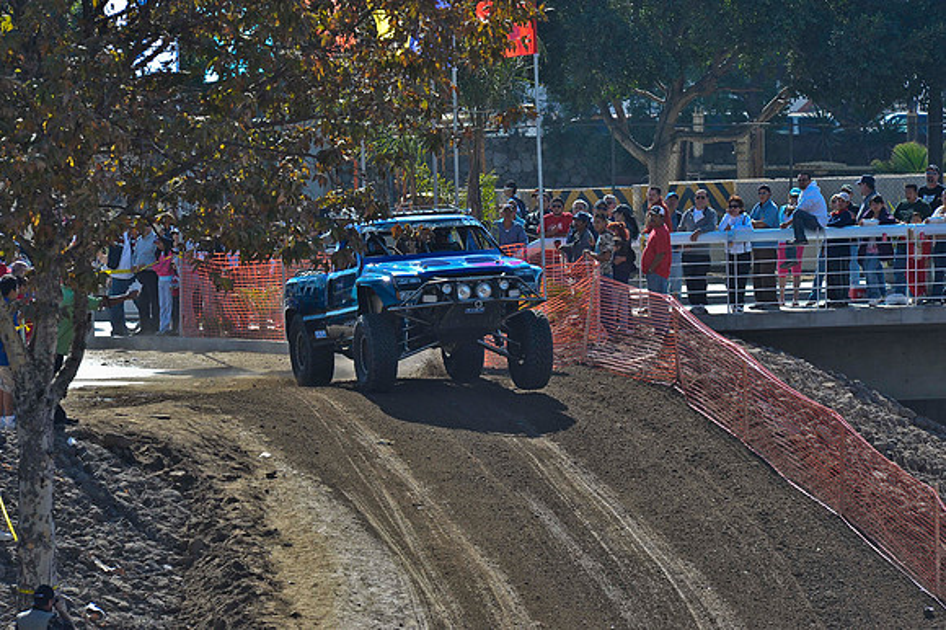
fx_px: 8929
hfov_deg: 6.1
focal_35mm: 340
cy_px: 315
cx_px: 473
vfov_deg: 4.0
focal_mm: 340
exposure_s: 1/640
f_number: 9
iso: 640
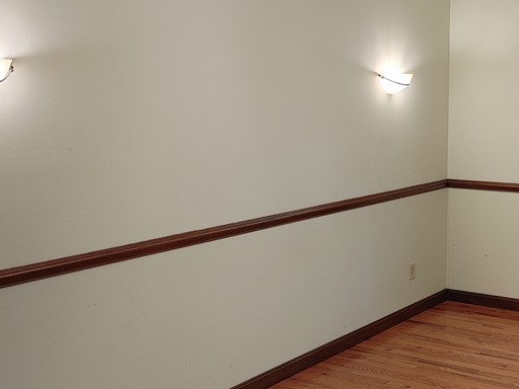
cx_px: 427
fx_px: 780
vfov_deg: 28.0
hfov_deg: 35.4
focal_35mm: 52
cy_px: 192
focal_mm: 5.58
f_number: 1.8
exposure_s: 1/40
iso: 100
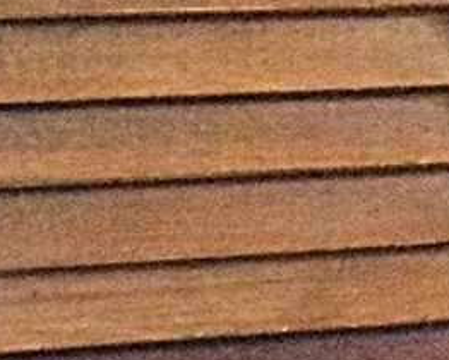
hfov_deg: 11.3
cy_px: 87
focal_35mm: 110
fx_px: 1463
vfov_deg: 14.0
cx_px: 1325
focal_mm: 10
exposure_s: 1/60
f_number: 8
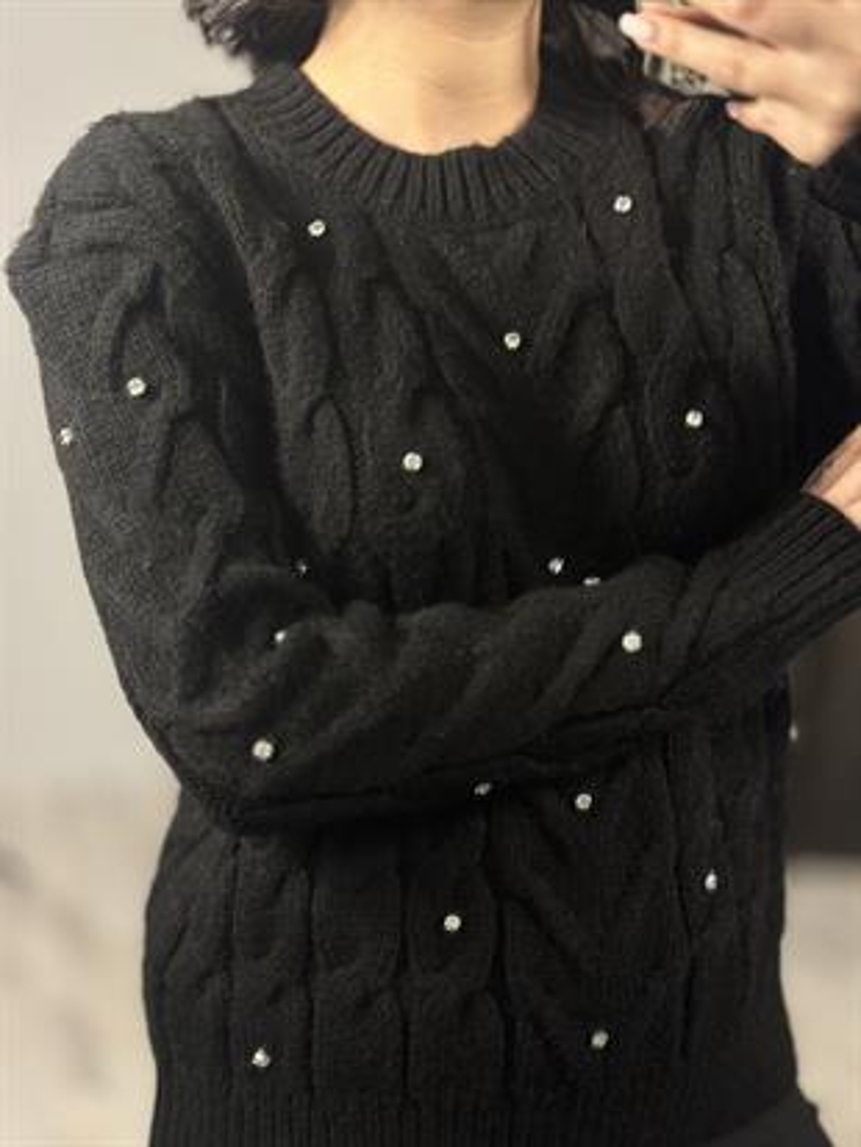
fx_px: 1591
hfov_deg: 30.3
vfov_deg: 39.6
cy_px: 574
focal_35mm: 48
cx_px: 430
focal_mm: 6.86
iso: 160
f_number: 1.78
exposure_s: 1/50
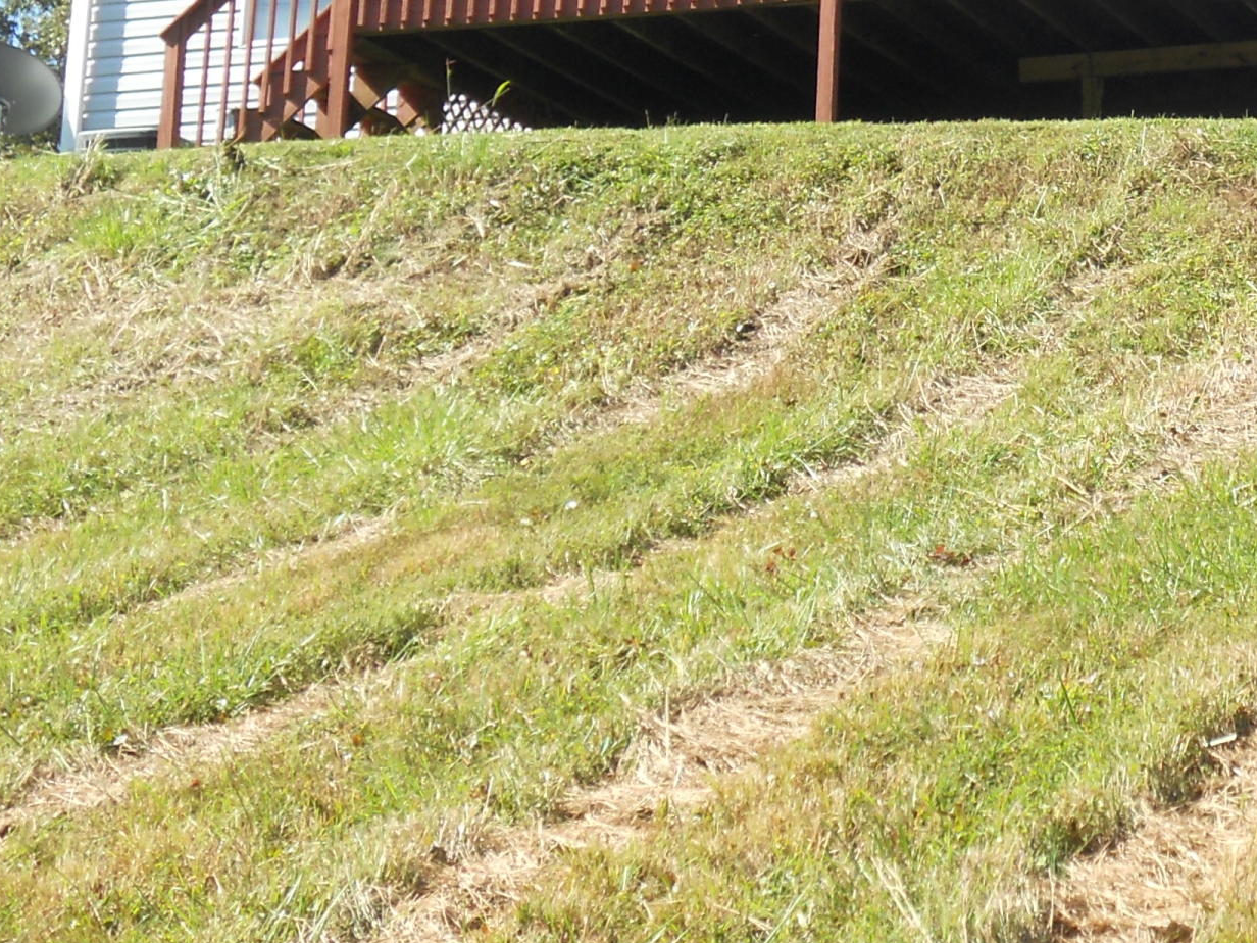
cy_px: -68
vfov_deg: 13.0
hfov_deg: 17.1
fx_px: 4067
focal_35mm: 112
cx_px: 1340
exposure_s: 1/200
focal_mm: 8.2
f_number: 4.3
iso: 80
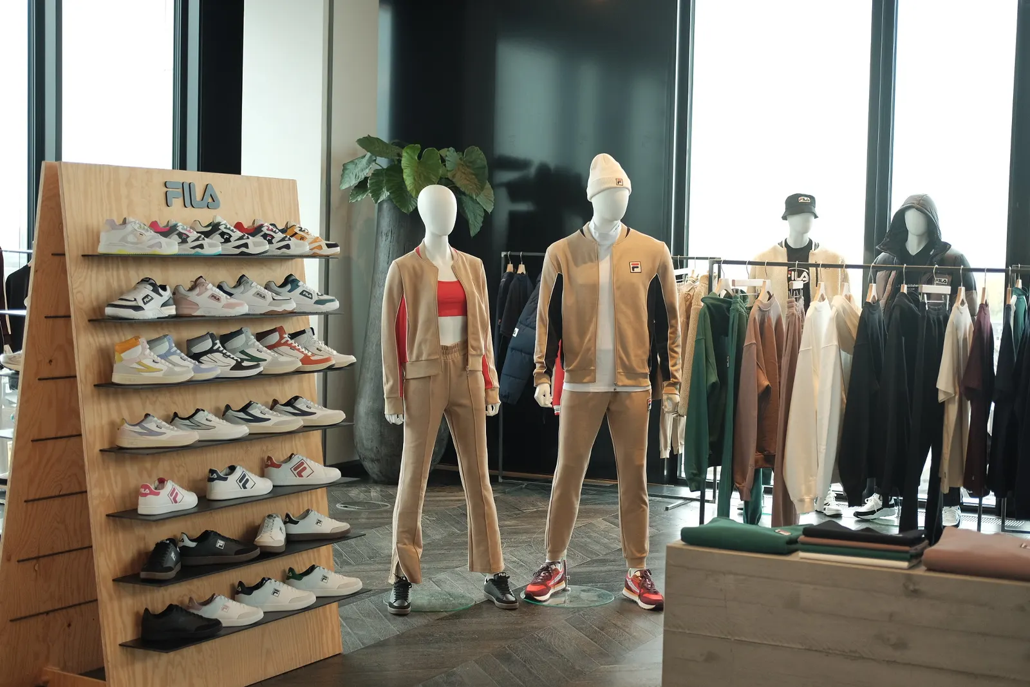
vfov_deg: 25.5
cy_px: 344
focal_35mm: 53
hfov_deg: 37.5
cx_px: 515
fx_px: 1516
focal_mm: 35
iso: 400
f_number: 2
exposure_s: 1/125
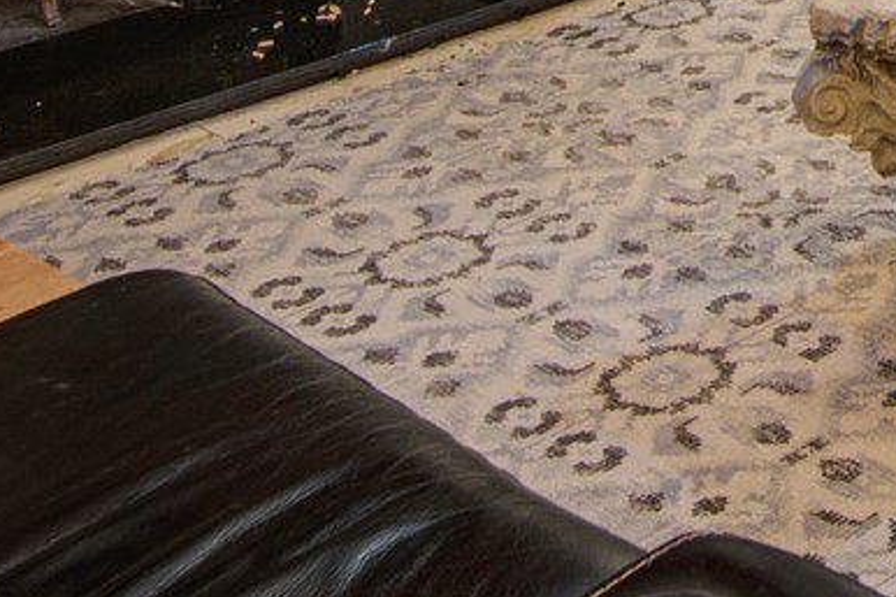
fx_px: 2239
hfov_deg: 19.6
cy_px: -768
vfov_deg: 12.4
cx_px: 1357
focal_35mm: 90
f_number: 8
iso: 320
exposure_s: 2
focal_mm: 16
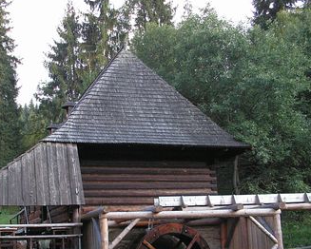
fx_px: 470
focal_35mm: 51
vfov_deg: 29.6
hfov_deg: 36.4
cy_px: 158
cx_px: 114
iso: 80
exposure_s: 1/40
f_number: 3.2
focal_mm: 6.4
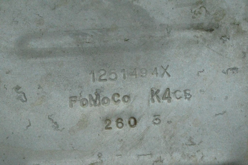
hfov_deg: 24.6
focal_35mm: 82
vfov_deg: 16.5
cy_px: 82
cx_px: 124
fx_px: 568
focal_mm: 55
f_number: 36
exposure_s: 1/100
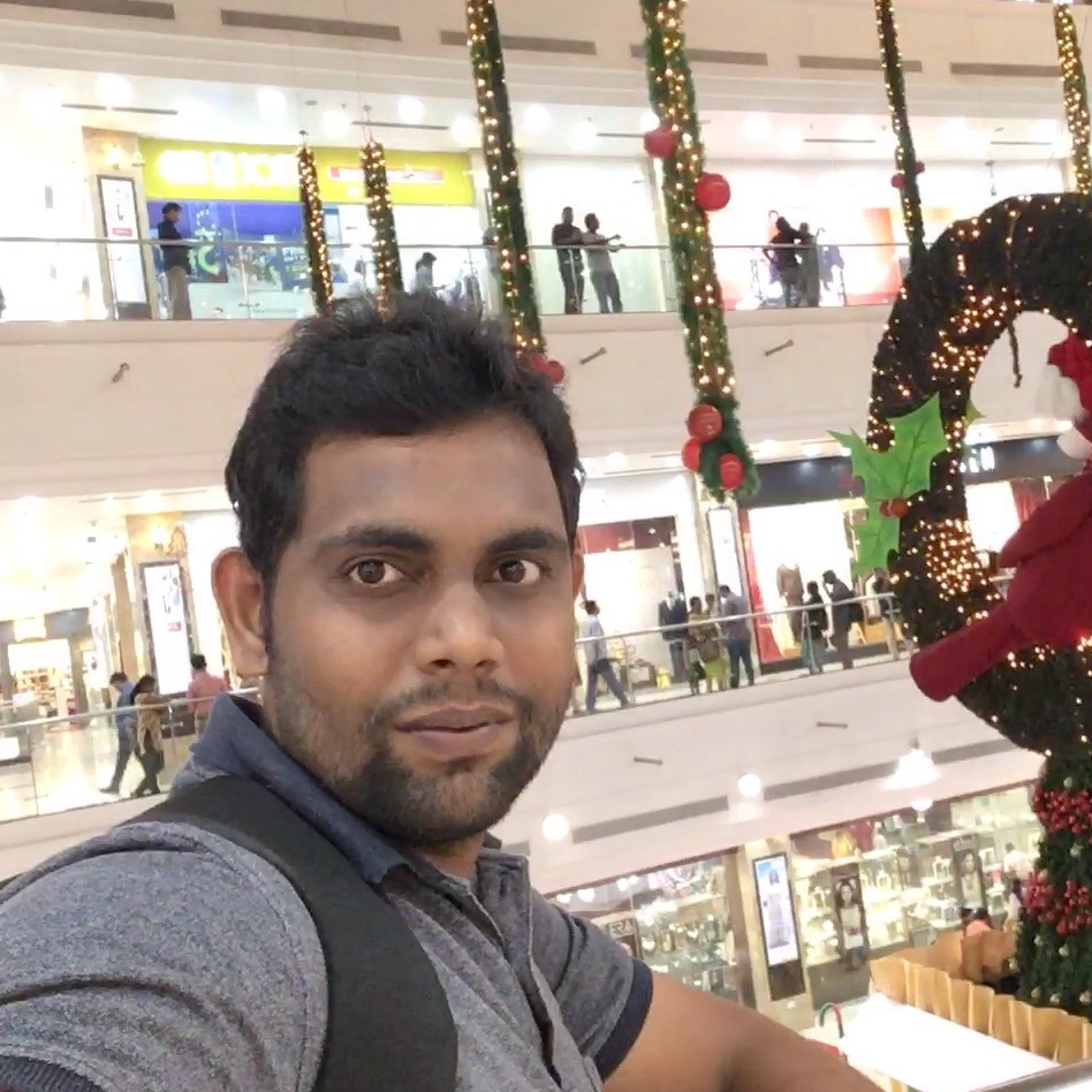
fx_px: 1321
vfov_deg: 44.9
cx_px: 653
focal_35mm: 37
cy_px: 549
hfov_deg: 44.7
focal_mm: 2.15
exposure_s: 1/33
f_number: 2.4
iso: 160
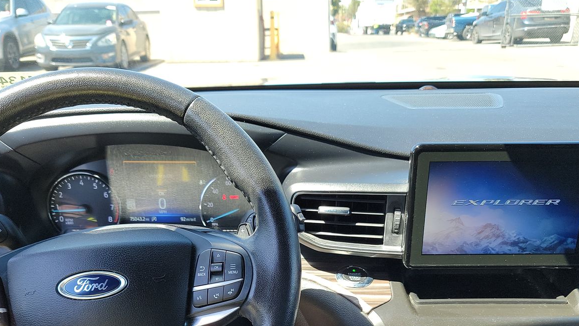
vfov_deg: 31.3
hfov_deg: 55.3
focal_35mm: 36
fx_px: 553
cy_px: 294
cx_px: 289
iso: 74
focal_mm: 6.7
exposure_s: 1/119
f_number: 1.8
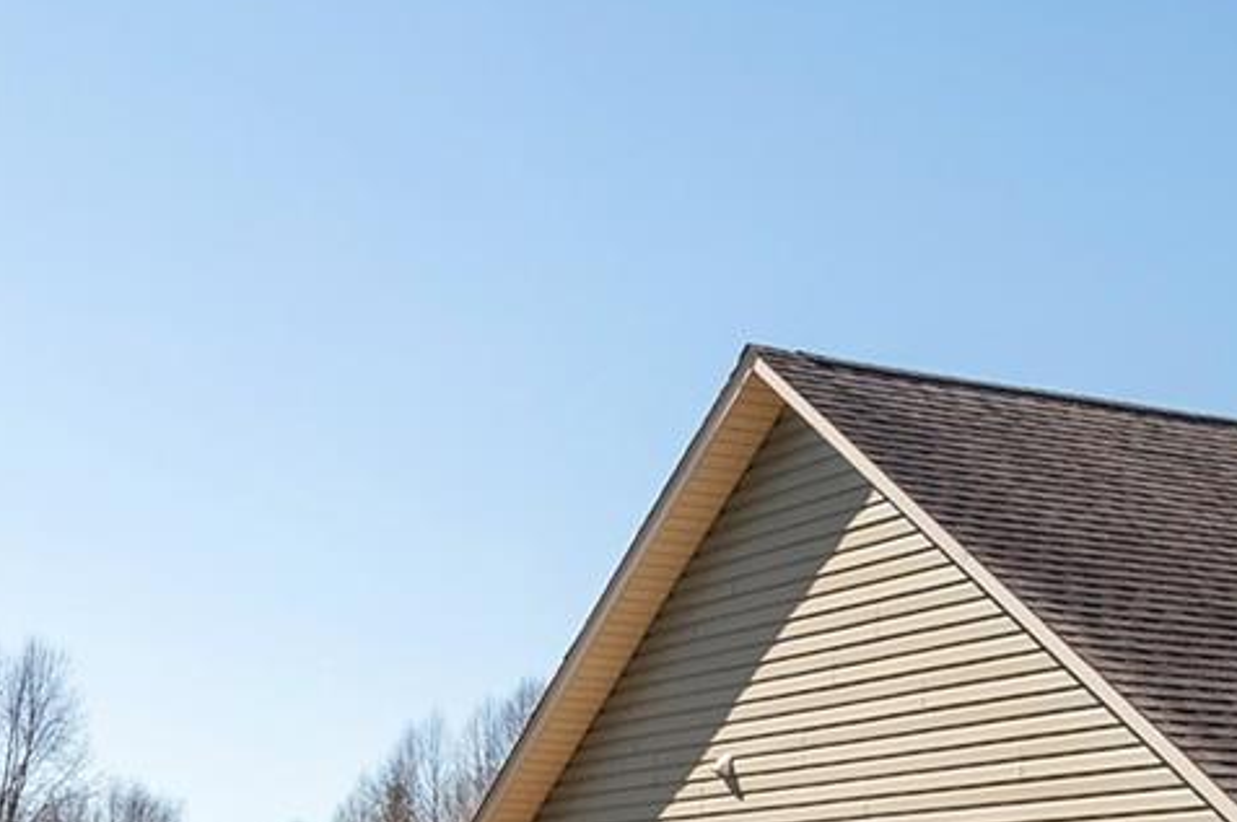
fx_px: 2506
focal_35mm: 73
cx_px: 897
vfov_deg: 18.2
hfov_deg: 27.4
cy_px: 825
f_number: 7.1
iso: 320
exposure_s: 1/1000
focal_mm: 17
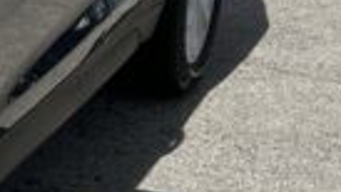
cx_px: -523
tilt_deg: -13.4
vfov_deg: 5.7
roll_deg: -1.2
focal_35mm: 211
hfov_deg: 9.0
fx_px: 1907
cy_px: -55
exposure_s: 1/4630
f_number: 1.5
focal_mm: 5.7
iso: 50
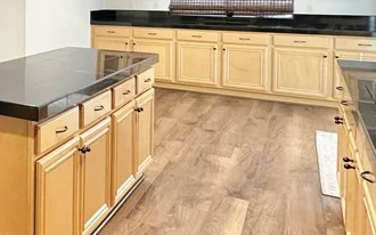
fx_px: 471
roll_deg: +0.0
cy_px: 2
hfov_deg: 34.2
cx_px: -83
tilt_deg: -1.0
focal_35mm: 46
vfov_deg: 26.5
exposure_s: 1/120
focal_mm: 2.22
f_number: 2.2
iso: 200
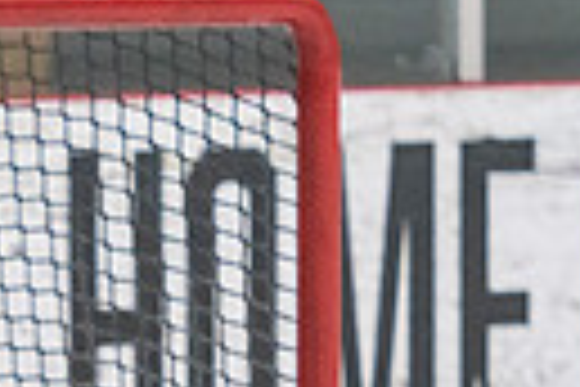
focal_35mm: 923
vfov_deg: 1.5
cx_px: 196
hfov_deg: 2.2
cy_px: 406
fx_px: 14869
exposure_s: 1/640
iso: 2500
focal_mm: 135
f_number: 3.2
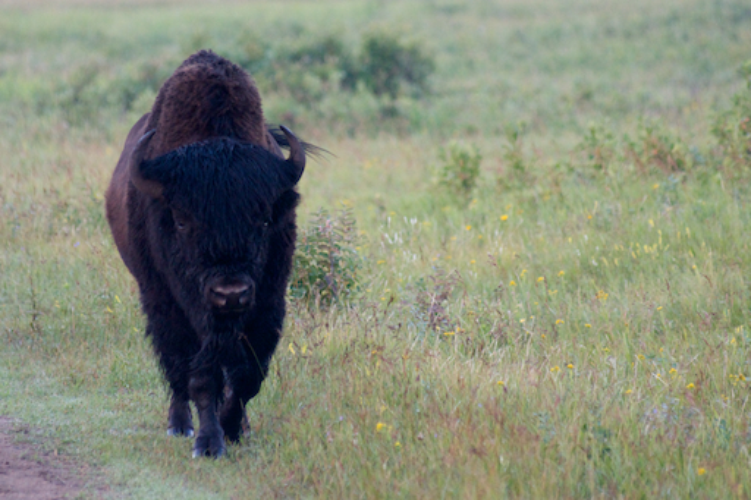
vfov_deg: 4.6
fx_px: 6256
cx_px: 376
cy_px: 250
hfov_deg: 6.9
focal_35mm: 300
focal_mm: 200
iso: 1600
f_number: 3.5
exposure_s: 1/800
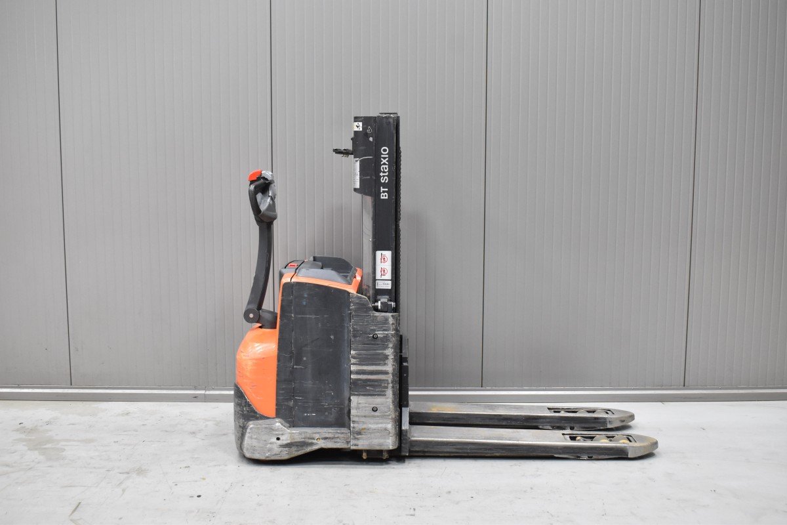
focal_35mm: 36
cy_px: 262
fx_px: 787
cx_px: 394
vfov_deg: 36.9
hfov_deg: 53.1
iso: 1600
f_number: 5
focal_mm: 24
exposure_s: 1/30
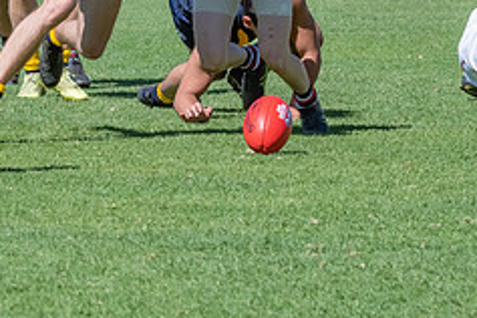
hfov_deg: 3.2
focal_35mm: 638
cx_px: 230
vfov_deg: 2.2
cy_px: -33
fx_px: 8453
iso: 800
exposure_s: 1/2000
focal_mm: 160
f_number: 11
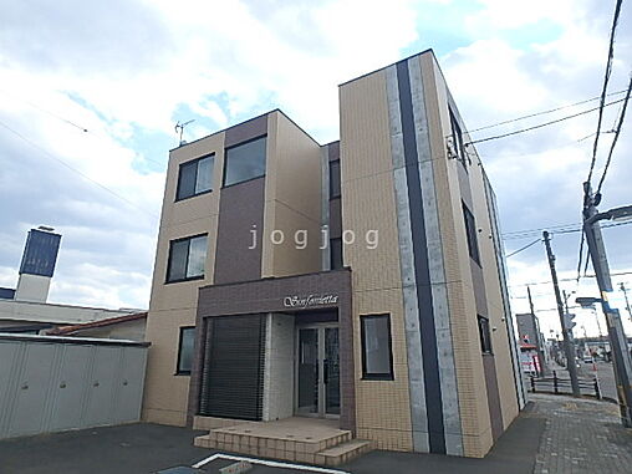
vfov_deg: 63.4
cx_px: 316
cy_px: 237
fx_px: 383
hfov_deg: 79.0
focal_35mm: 21
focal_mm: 3.7
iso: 125
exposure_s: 1/640
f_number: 3.5
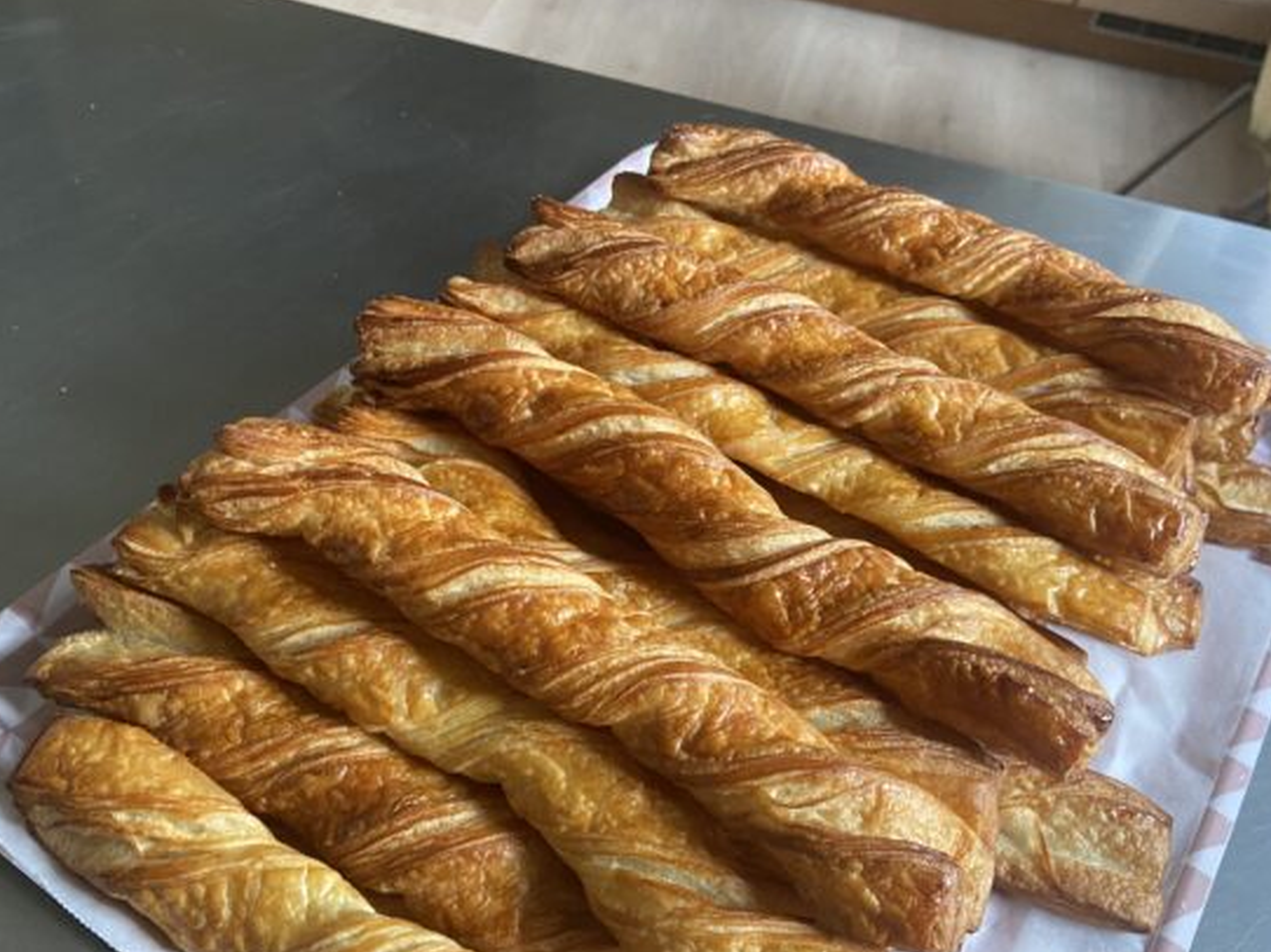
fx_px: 1174
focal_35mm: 32
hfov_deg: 56.8
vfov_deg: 44.0
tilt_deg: -48.8
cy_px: 537
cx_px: 632
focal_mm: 4.25
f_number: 1.8
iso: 200
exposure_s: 1/60
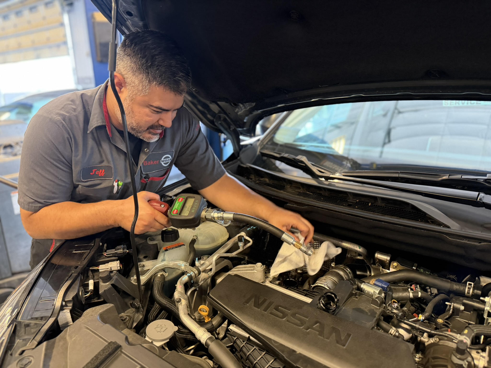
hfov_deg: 71.6
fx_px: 340
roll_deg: +1.7
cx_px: 246
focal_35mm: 24
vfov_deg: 56.8
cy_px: 184
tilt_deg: -14.5
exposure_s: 1/60
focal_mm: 6.76
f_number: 1.78
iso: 640
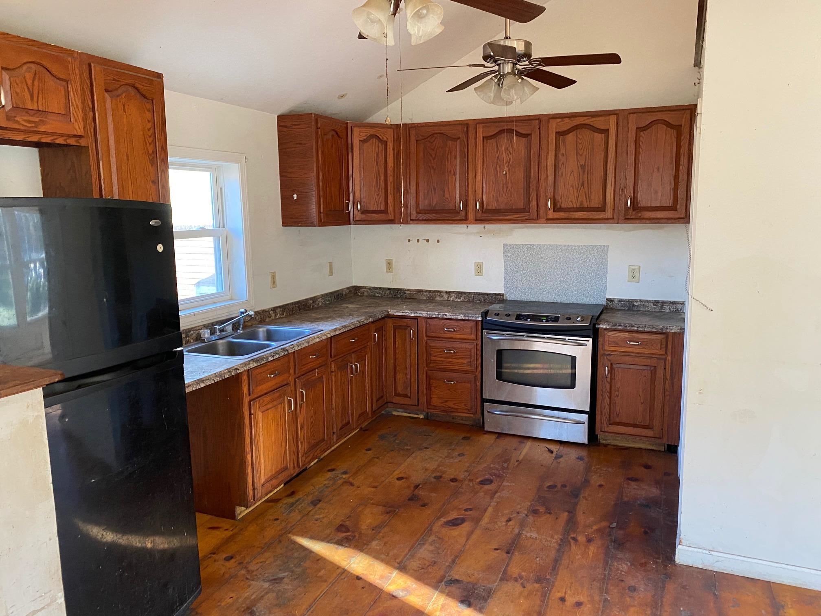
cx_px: 410
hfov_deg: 67.3
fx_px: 617
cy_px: 308
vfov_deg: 53.1
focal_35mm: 26
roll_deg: +1.7
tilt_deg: -8.4
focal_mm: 4.25
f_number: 1.8
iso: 320
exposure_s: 1/60
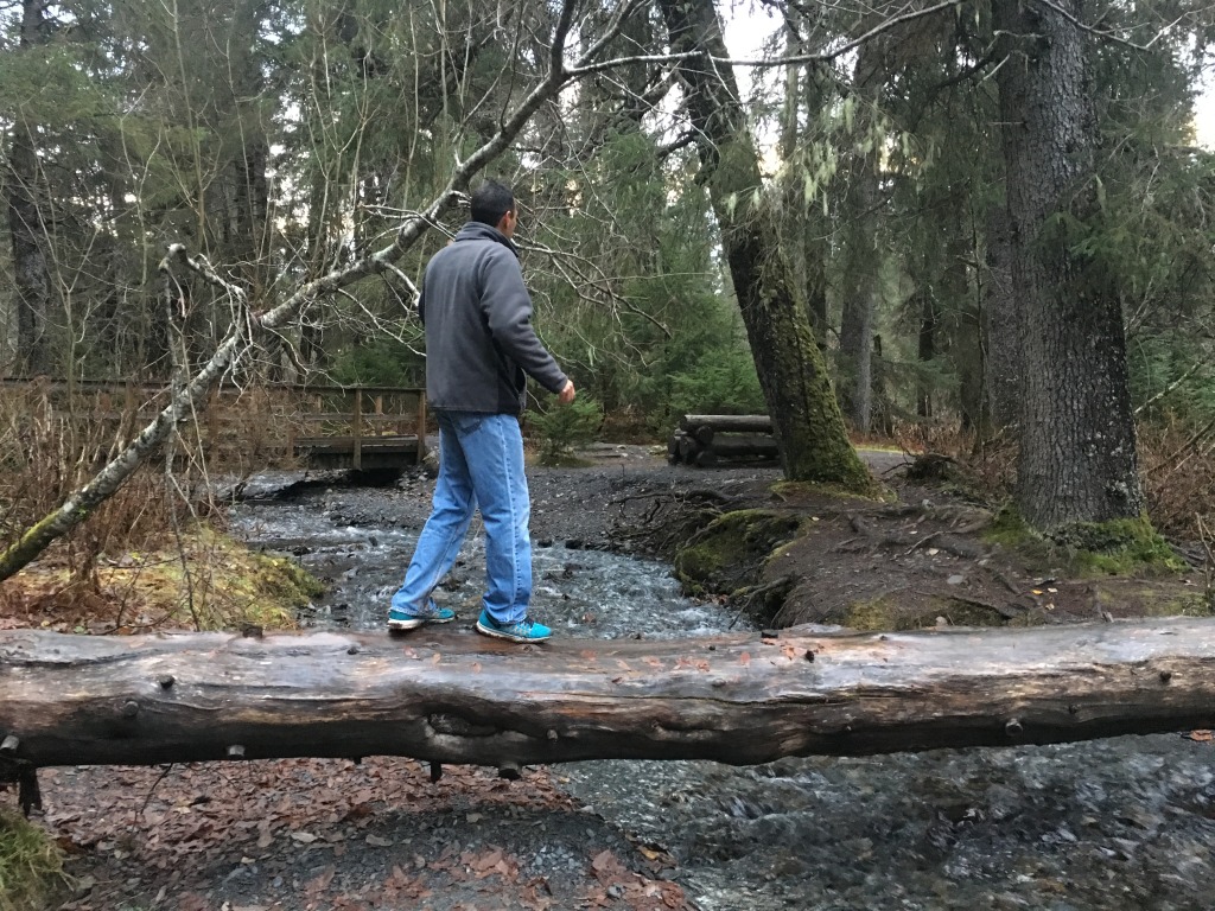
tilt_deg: +0.1
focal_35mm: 29
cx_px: 608
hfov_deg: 61.7
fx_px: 1018
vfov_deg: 48.2
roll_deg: +2.4
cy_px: 456
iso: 320
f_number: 2.2
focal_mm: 4.15
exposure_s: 1/15
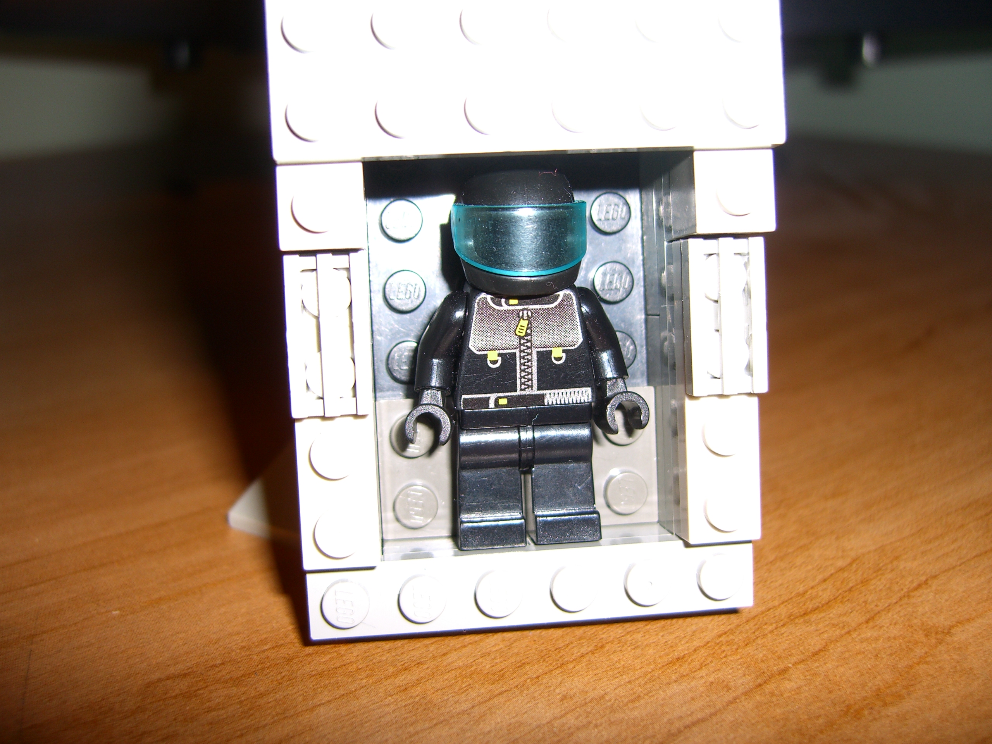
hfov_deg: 49.0
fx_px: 1089
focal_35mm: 38
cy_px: 372
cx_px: 496
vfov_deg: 37.7
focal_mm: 7.9
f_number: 2.8
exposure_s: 1/60
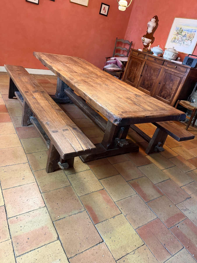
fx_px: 182
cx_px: 98
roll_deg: -14.2
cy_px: 132
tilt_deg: -27.8
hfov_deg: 56.8
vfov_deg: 71.6
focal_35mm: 24
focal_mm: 6.76
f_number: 1.78
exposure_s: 1/60
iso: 800
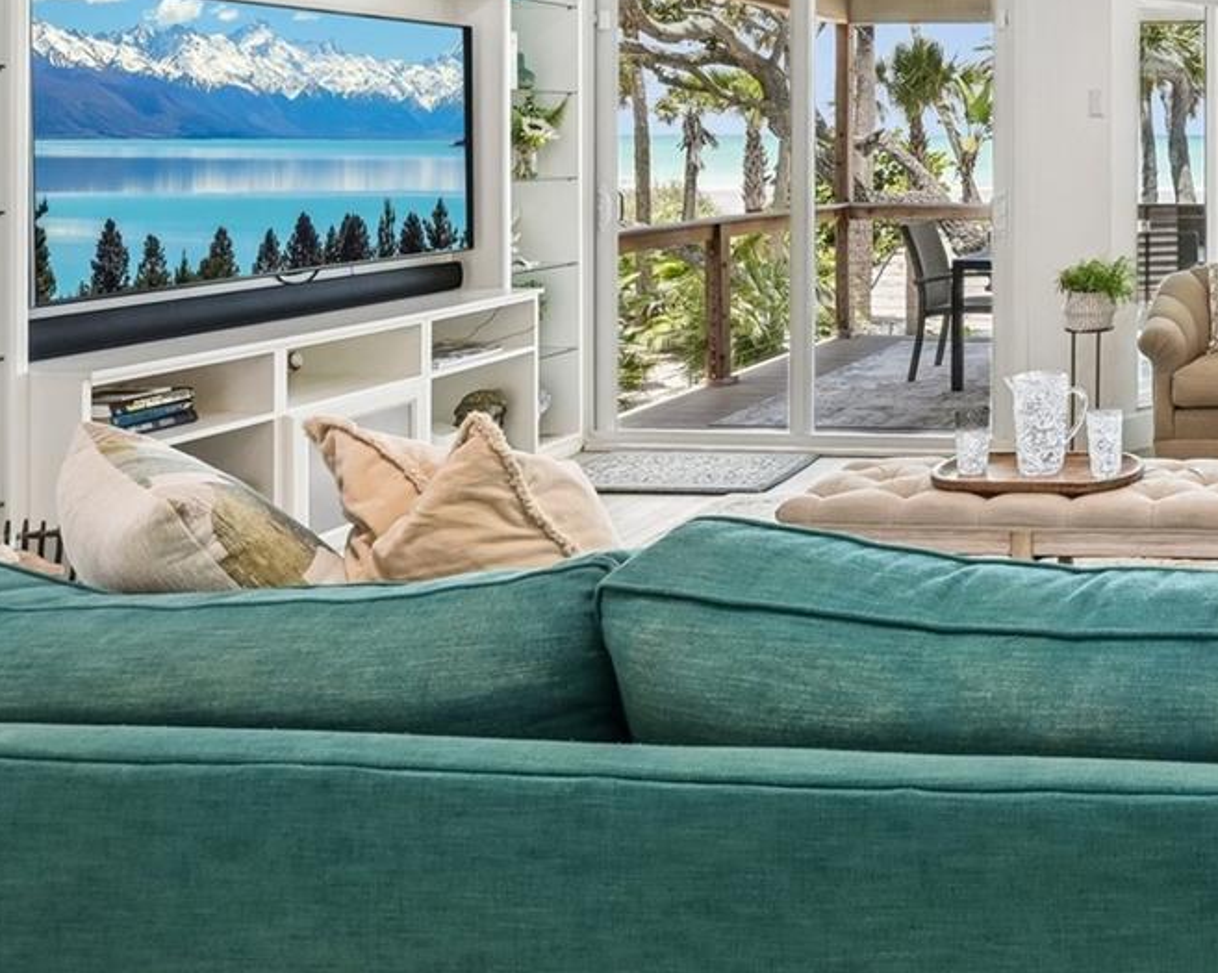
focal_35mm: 32
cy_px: 137
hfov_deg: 43.7
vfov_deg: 42.7
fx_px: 1153
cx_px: 1324
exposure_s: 1/125
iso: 400
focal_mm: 14
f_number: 8
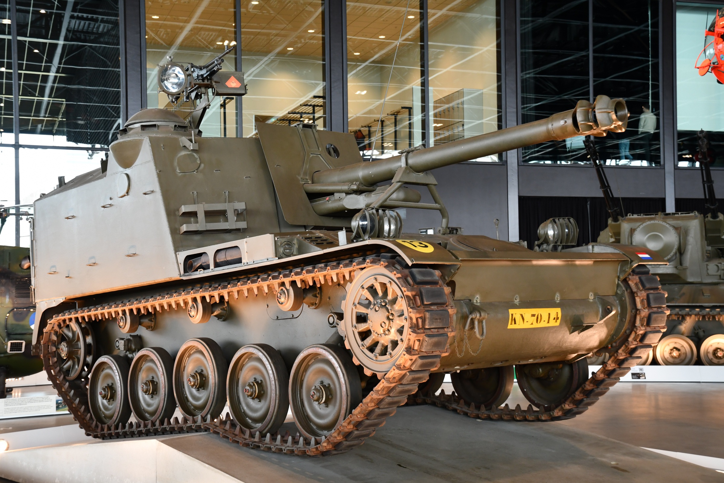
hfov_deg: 41.1
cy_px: 242
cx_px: 362
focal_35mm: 48
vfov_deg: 28.1
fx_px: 965
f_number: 3.5
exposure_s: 1/50
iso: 500
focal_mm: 32
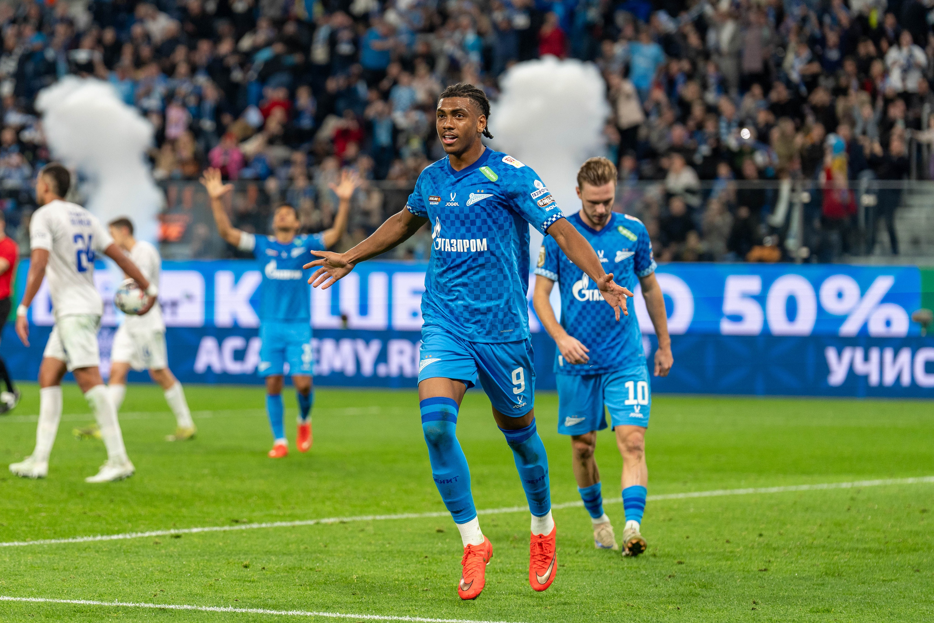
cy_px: 289
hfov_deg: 11.2
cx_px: 360
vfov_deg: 7.5
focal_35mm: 184
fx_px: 4768
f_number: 2.8
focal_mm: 140
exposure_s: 1/1000
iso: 640
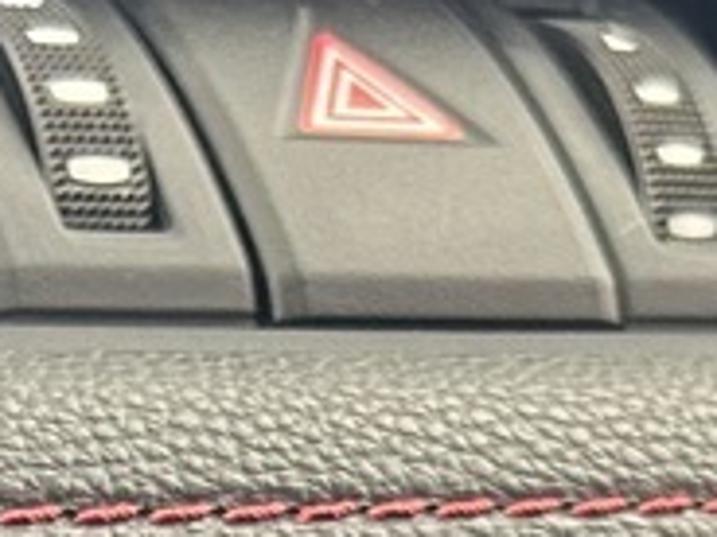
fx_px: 4205
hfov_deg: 9.7
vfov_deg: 6.7
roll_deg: -0.9
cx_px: 538
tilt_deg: -15.7
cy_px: 1502
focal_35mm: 203
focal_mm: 5.7
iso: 400
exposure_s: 1/33
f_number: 1.5
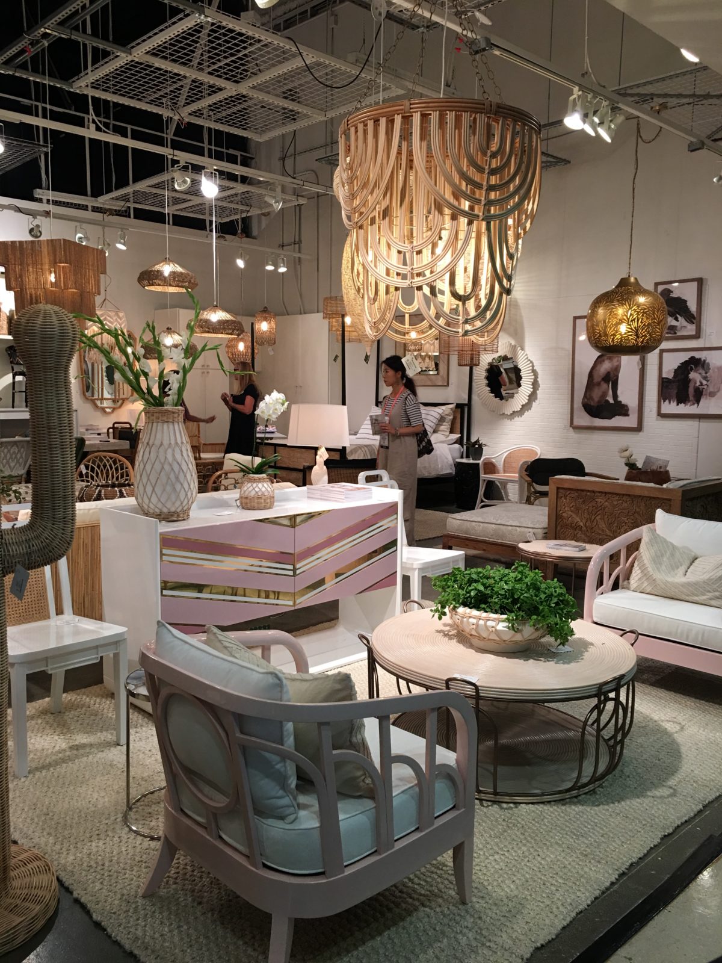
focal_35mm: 29
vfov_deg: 61.7
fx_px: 806
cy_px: 482
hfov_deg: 48.2
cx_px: 361
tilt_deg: -6.0
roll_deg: -0.8
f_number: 2.2
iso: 40
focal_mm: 4.15
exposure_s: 1/15
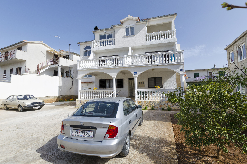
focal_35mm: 17
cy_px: 82
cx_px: 124
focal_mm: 11.5
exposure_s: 1/320
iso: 100
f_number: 8
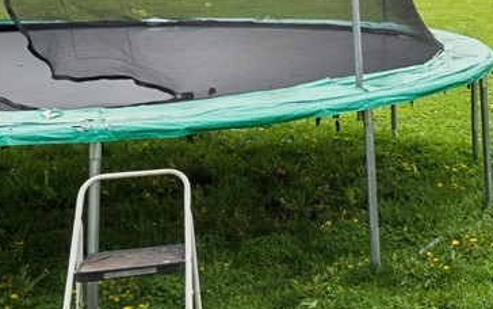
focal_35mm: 76
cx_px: 663
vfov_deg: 16.5
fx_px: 1022
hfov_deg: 23.5
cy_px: -66
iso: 400
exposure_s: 1/200
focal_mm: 16
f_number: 9
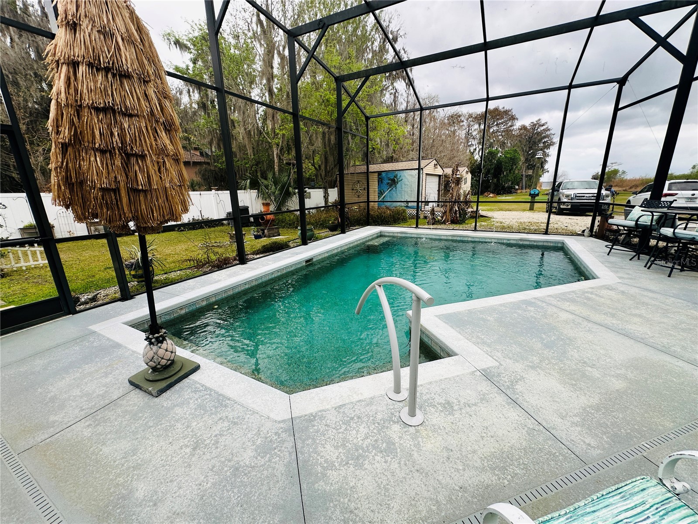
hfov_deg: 102.1
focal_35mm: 14
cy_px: 262
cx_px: 349
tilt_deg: -13.9
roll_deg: +0.8
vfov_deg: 85.7
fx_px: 282
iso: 40
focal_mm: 2.22
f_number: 2.2
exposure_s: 1/359
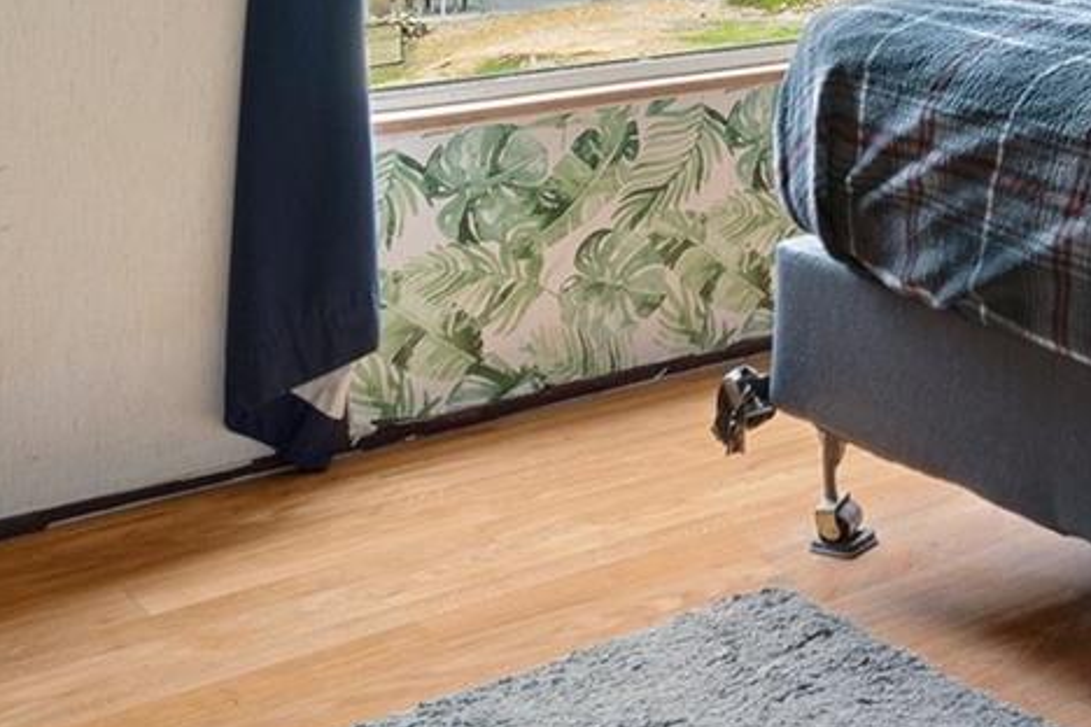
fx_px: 2022
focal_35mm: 67
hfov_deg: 27.3
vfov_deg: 18.5
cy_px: -294
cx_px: 1245
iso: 320
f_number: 8
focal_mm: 13
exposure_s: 1.3
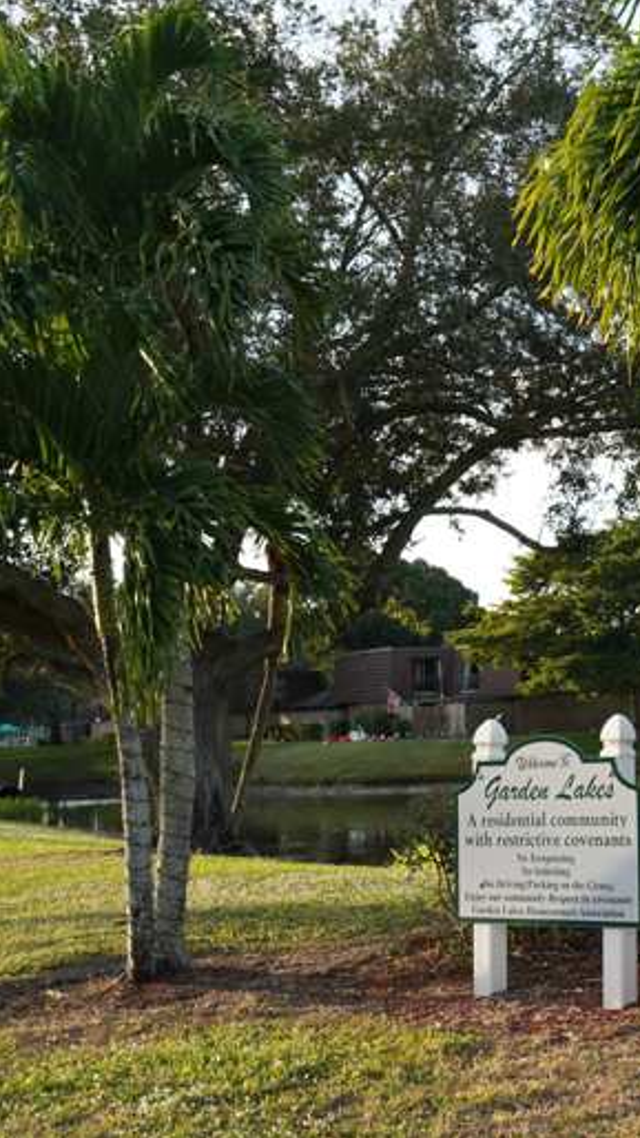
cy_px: 552
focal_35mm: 57
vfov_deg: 36.6
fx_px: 1720
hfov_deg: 19.3
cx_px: 848
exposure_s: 1/40
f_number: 11
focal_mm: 35
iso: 200
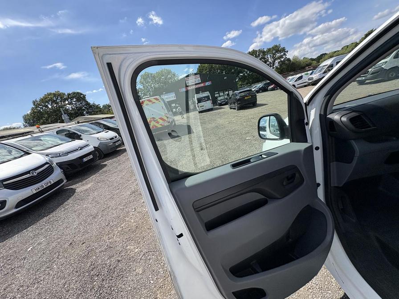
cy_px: 150
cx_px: 200
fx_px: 161
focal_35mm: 14
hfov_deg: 102.1
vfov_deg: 85.7
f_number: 2.2
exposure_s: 1/1567
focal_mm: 2.22
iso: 64
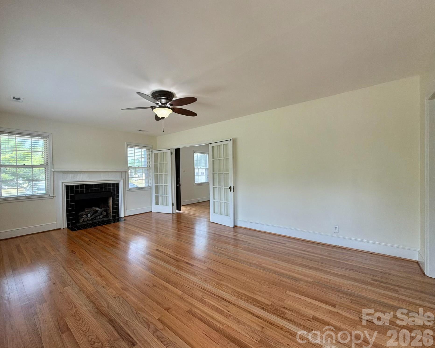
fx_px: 193
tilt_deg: -0.9
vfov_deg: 84.0
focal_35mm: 15
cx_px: 198
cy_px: 176
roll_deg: +0.8
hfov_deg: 96.5
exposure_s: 1/121
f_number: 2.2
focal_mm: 2.22
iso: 100
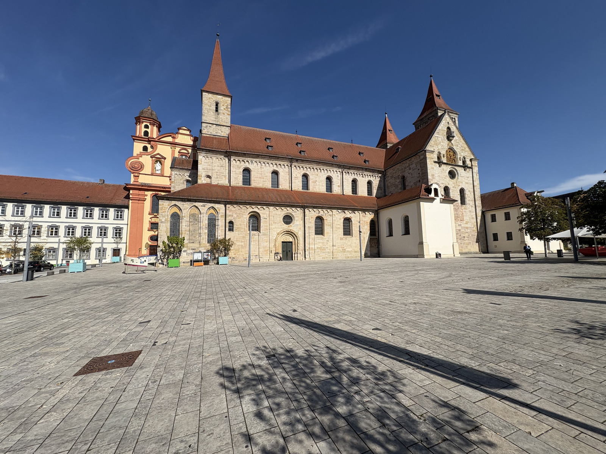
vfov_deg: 85.7
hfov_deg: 102.1
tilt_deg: +7.2
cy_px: 227
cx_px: 303
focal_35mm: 14
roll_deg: +1.6
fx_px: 245
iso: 50
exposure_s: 1/4132
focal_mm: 2.22
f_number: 2.2
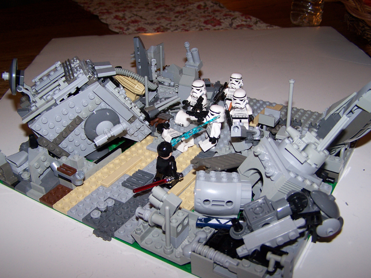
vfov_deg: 37.7
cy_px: 139
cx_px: 186
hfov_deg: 49.0
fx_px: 407
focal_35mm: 38
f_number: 2.8
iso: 80
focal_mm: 6.3
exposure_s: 1/60
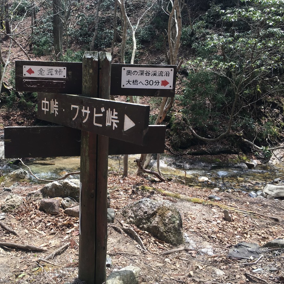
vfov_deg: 47.2
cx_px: 100
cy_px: 139
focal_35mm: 35
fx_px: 325
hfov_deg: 46.6
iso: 25
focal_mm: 4.15
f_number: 2.2
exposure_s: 1/442
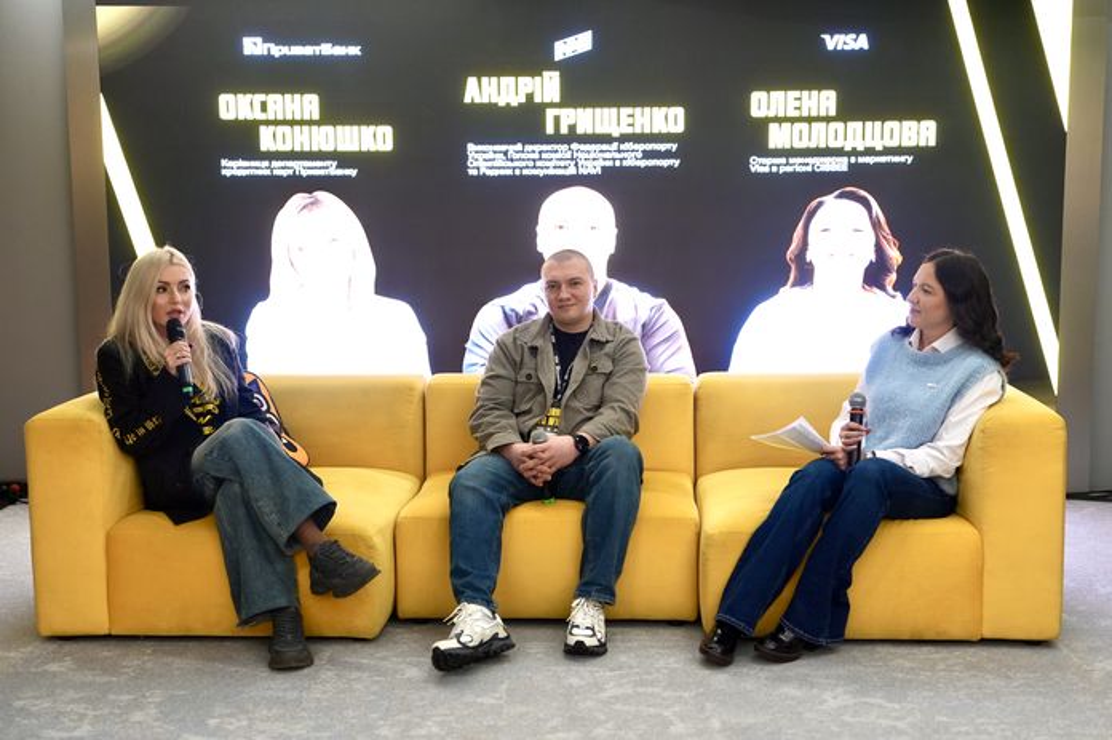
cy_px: 370
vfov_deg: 30.5
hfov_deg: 44.5
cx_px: 556
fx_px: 1358
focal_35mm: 44
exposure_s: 1/125
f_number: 2
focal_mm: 44
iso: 1000
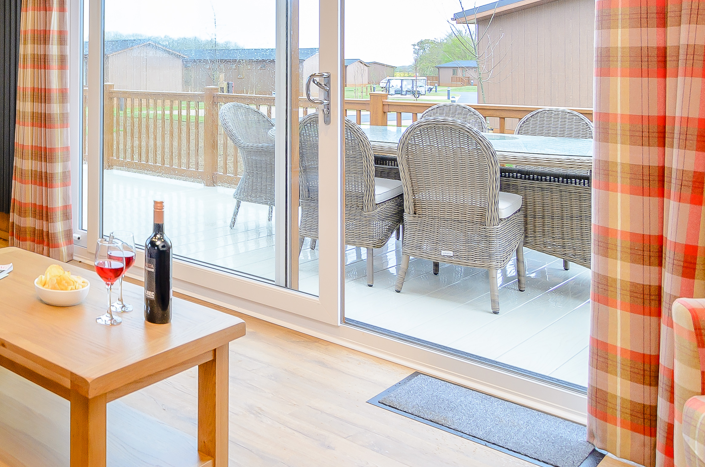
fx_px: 685
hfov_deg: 46.6
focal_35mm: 35
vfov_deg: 35.4
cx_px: 18
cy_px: 47
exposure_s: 1/15
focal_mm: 11
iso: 200
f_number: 5.6
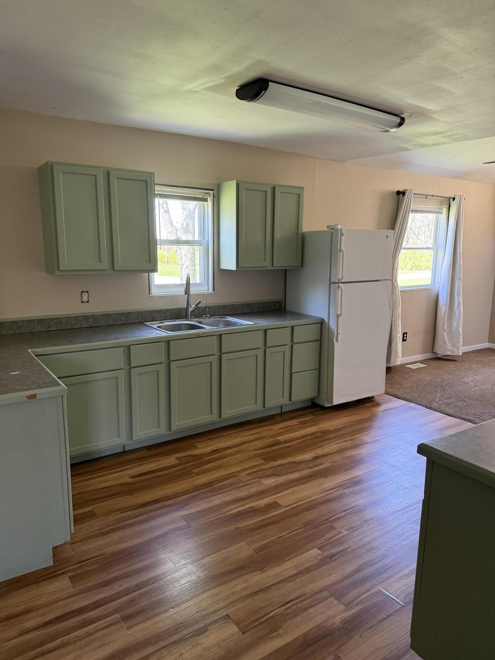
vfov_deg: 71.6
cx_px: 248
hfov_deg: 56.8
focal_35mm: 24
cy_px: 330
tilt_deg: -9.8
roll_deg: -0.4
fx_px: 458
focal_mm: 6.76
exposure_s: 1/70
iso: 200
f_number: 1.78
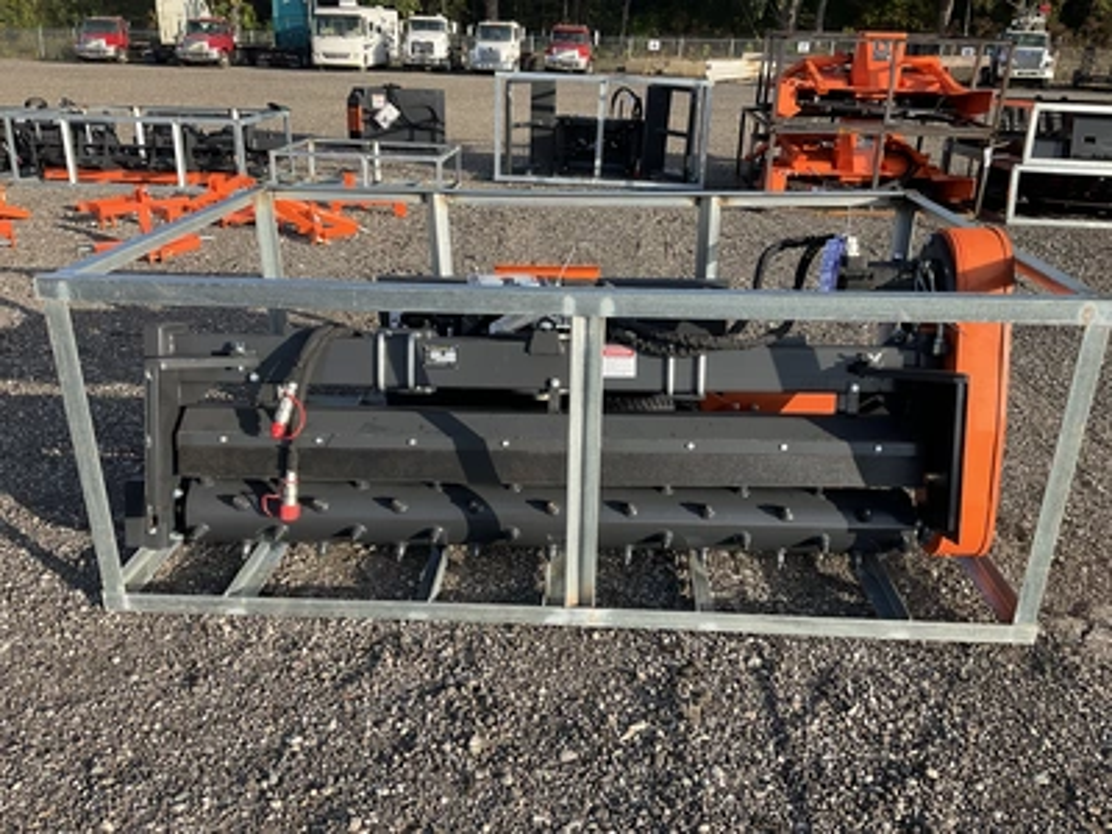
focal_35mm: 29
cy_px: 417
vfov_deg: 48.2
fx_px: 932
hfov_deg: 61.7
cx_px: 556
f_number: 1.8
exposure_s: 1/599
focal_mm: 3
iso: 25
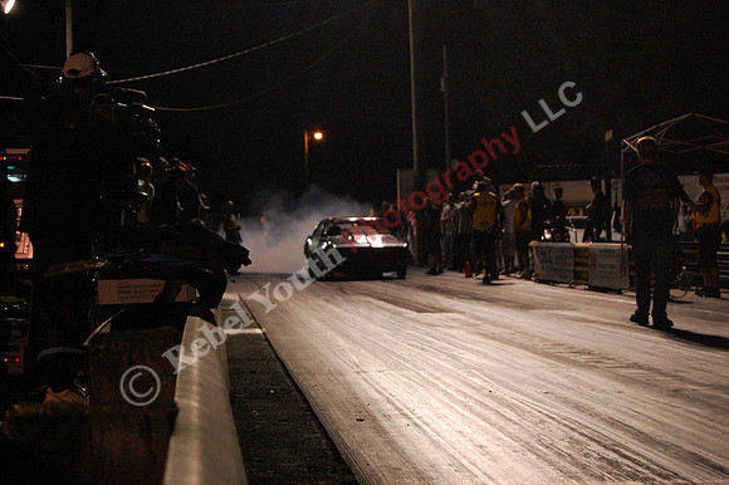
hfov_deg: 24.6
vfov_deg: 16.5
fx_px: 1670
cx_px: 364
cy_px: 242
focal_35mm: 82
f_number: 5.6
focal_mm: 55
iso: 1600
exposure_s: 1/60
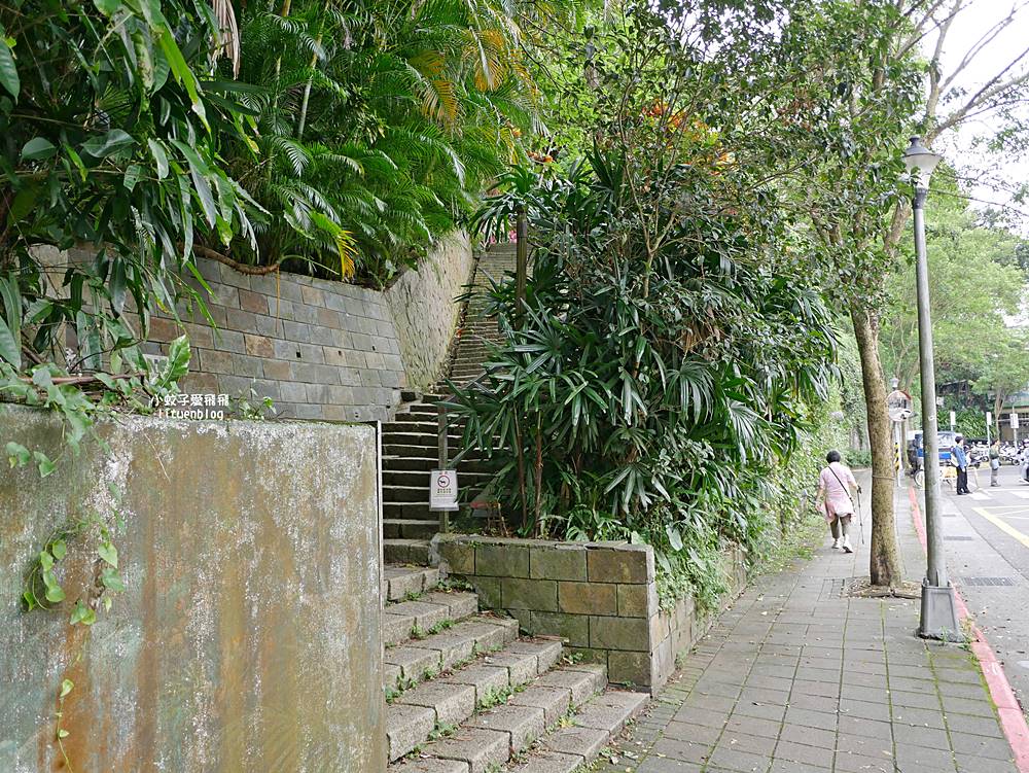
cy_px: 386
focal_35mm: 28
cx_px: 514
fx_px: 833
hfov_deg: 63.4
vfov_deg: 49.8
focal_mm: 14
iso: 200
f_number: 2.5
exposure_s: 1/100
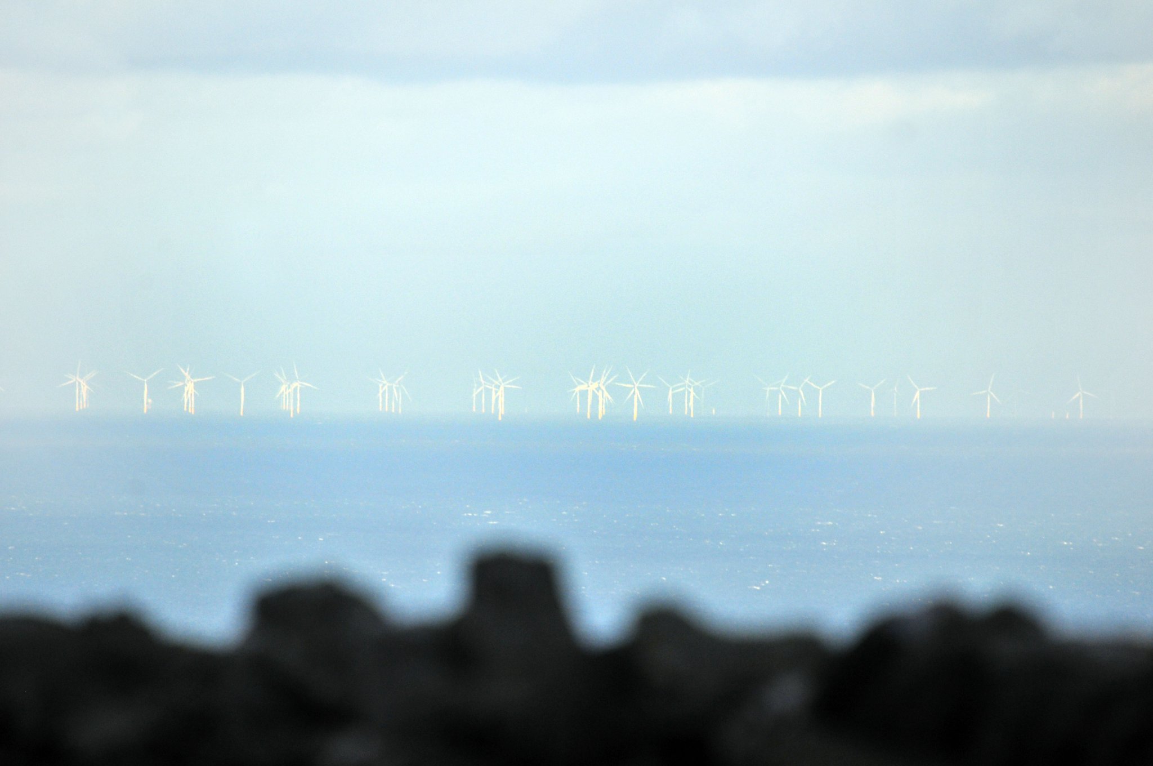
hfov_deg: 2.8
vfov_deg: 1.8
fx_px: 23990
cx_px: 576
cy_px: 383
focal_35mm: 750
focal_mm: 500
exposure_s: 1/500
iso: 400
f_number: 8
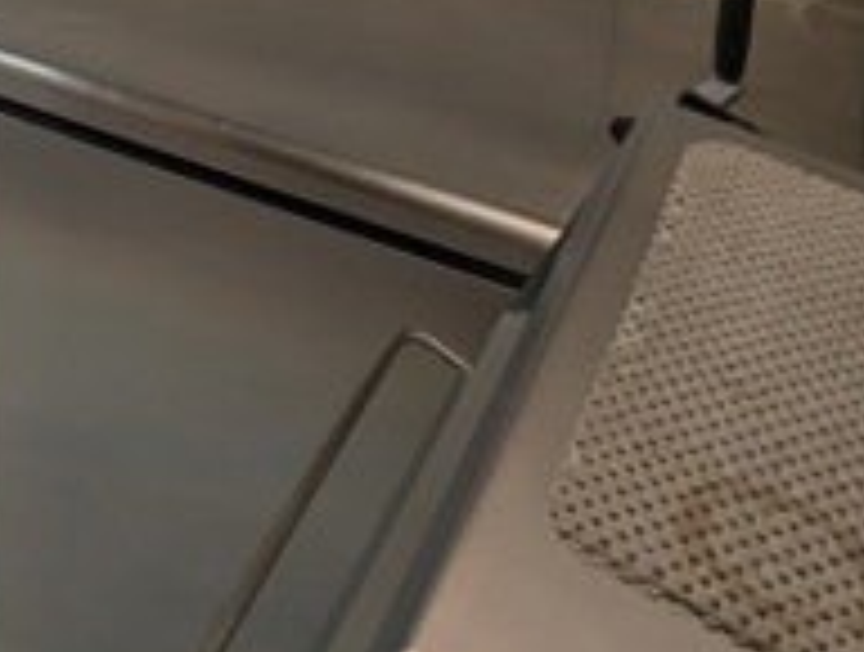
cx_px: -110
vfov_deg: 21.8
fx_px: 1326
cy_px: -387
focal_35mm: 53
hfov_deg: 31.5
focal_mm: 2.35
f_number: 2.2
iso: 55
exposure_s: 1/100
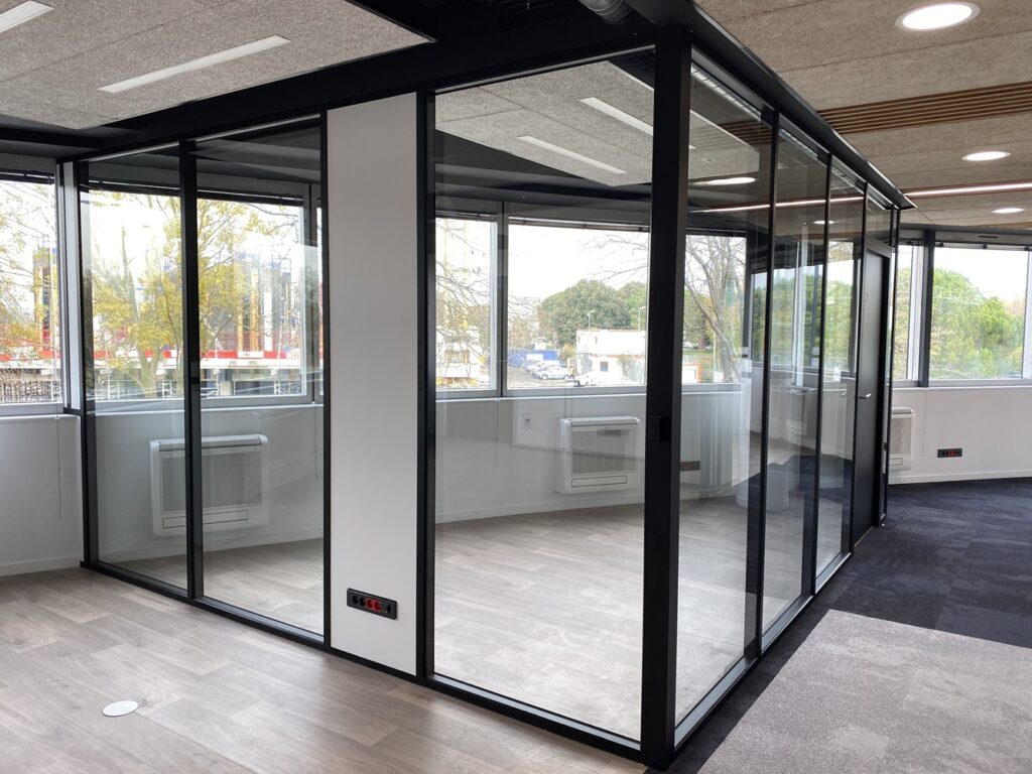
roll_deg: -1.4
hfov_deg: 67.3
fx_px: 775
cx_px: 516
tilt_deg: -4.2
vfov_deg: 53.1
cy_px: 387
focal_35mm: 26
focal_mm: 4.25
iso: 40
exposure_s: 1/100
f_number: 1.8
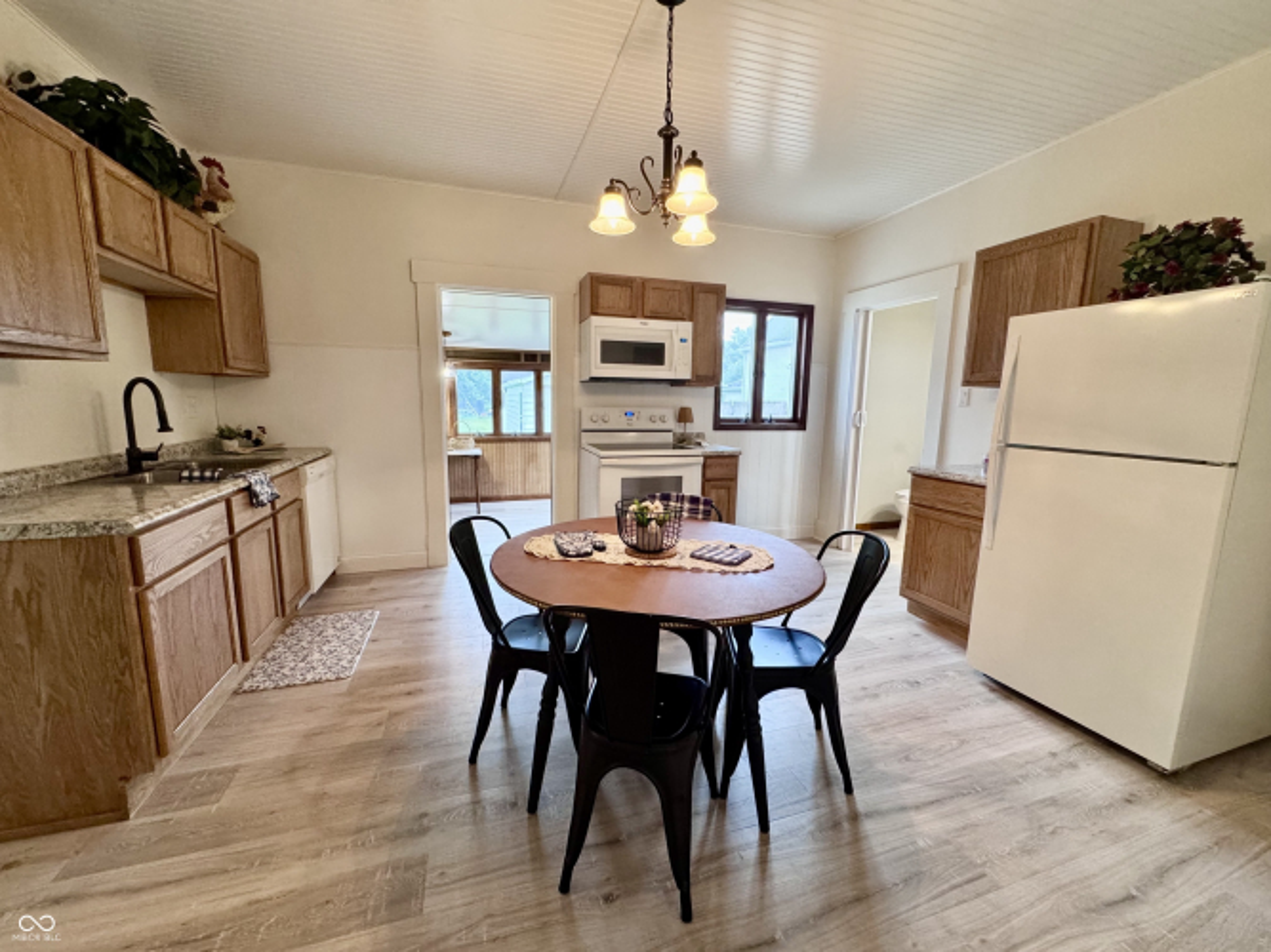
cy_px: 476
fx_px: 514
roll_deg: -0.7
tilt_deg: -9.1
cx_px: 636
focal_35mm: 14
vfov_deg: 85.7
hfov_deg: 102.1
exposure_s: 1/60
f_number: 2.2
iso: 320
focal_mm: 2.22
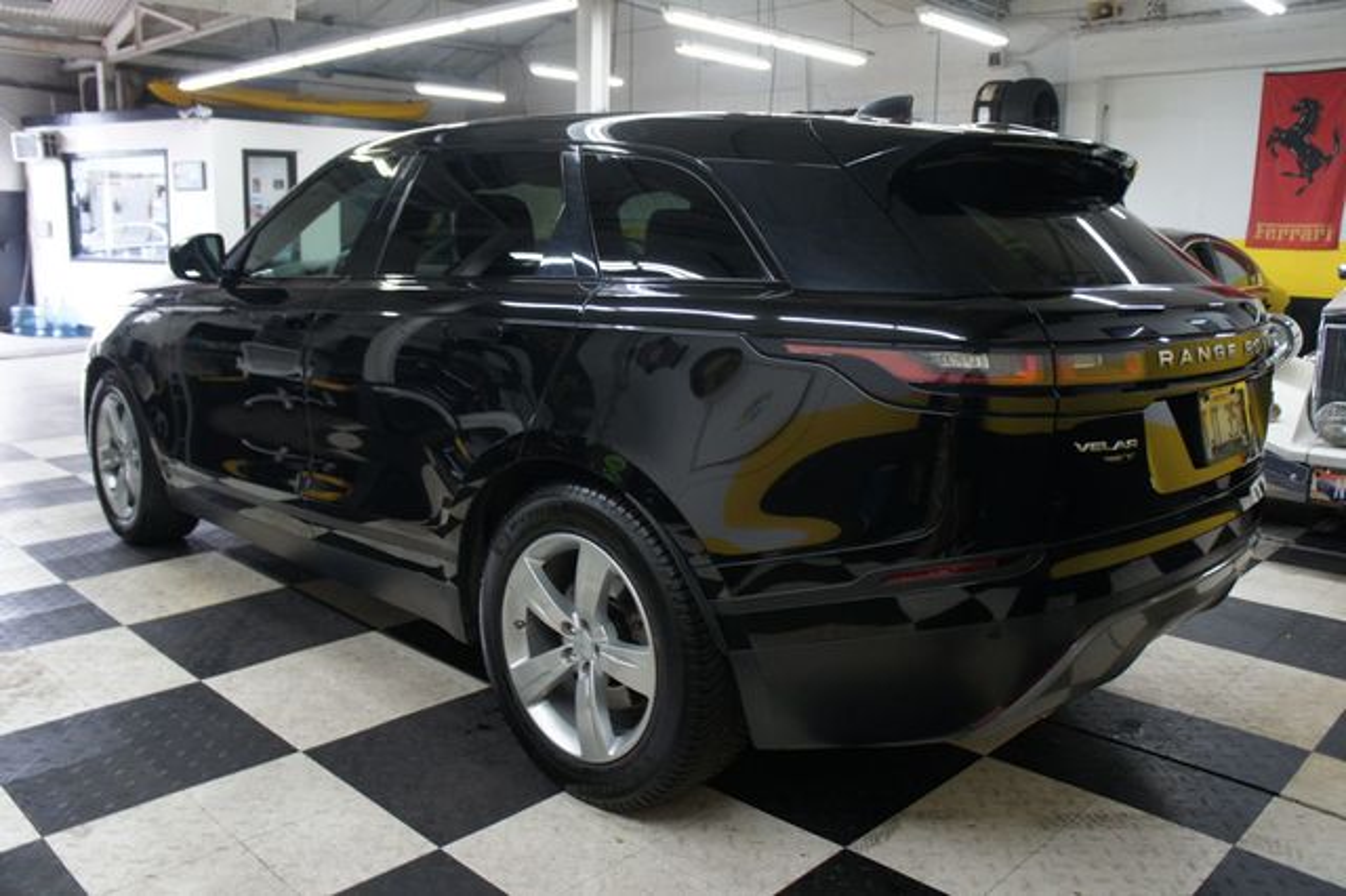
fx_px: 1009
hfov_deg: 67.4
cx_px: 673
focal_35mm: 27
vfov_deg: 47.9
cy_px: 448
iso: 320
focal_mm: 18
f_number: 3.5
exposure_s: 1/30
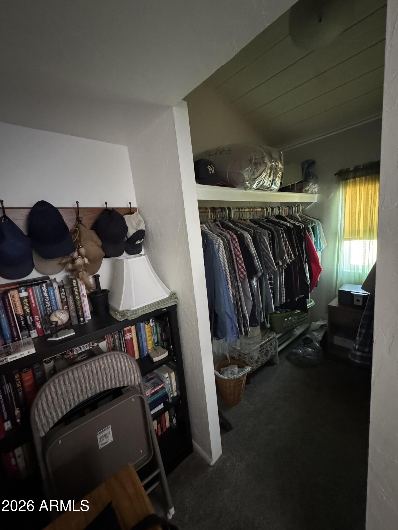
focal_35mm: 14
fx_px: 215
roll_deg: +6.0
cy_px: 265
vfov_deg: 102.1
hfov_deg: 85.7
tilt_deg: -9.3
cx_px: 199
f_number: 2.2
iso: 1250
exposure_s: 1/30
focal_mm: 2.22
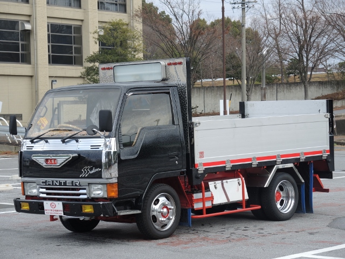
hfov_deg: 18.7
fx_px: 1046
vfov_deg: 14.1
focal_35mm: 105
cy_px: 130
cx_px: 172
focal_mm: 22.1
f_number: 3.5
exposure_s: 1/200
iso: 80
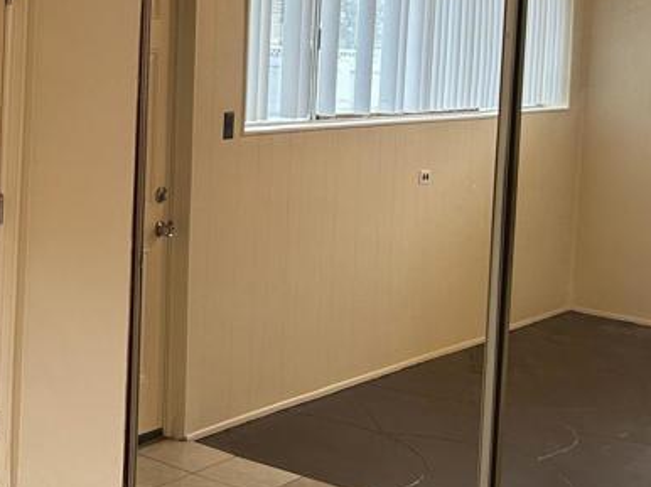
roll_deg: -1.7
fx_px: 1297
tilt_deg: -4.2
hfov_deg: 26.7
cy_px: 120
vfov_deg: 21.1
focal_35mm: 69
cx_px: 3
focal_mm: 5.7
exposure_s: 1/120
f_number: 1.5
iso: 100
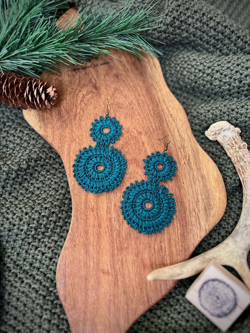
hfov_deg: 53.1
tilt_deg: -75.1
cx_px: 125
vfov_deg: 67.3
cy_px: 166
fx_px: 250
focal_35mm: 26
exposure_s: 1/60
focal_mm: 5.7
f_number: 1.5
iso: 500
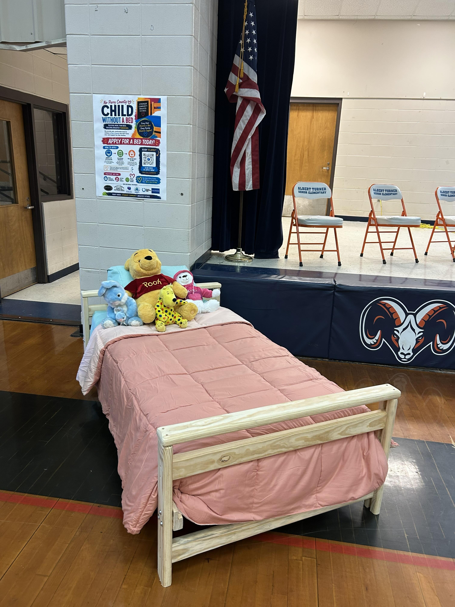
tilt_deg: -18.6
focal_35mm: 26
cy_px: 304
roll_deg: -3.5
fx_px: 456
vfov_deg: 67.3
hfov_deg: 53.1
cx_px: 228
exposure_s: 1/60
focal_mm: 5.7
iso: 125
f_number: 1.5
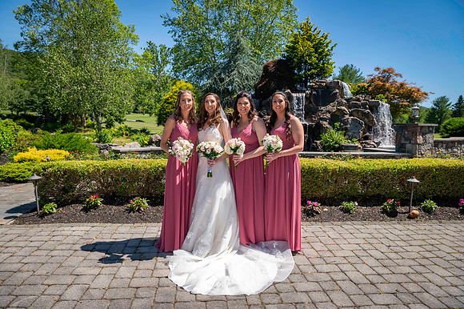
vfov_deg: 53.1
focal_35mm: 24
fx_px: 309
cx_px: 232
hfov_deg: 73.8
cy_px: 154
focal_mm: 24
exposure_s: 1/1000
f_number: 9
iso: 500
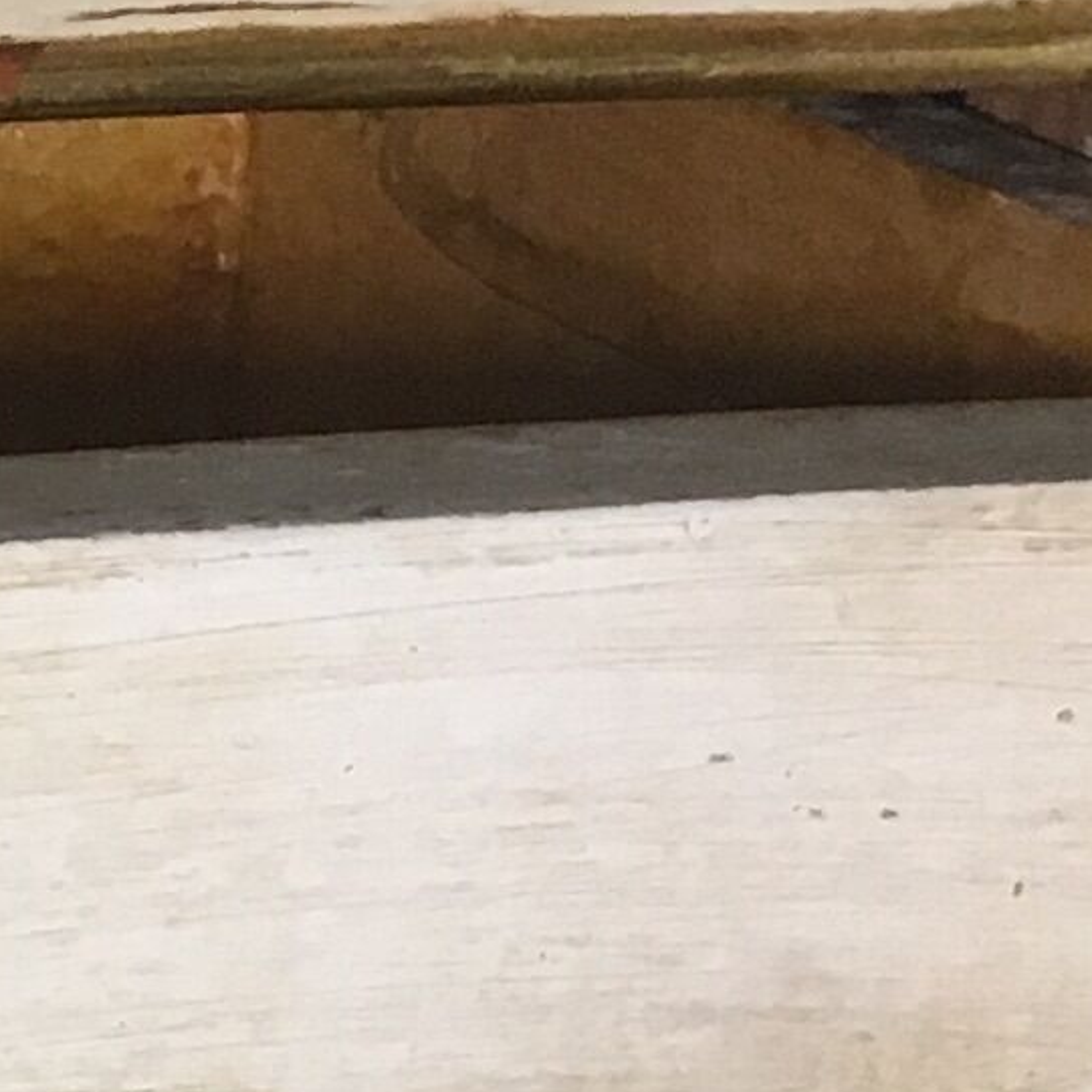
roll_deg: -2.5
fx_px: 6817
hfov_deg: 7.9
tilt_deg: -17.9
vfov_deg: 9.1
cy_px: 876
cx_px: -2182
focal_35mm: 191
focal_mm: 4.15
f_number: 2.2
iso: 40
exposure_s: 1/33
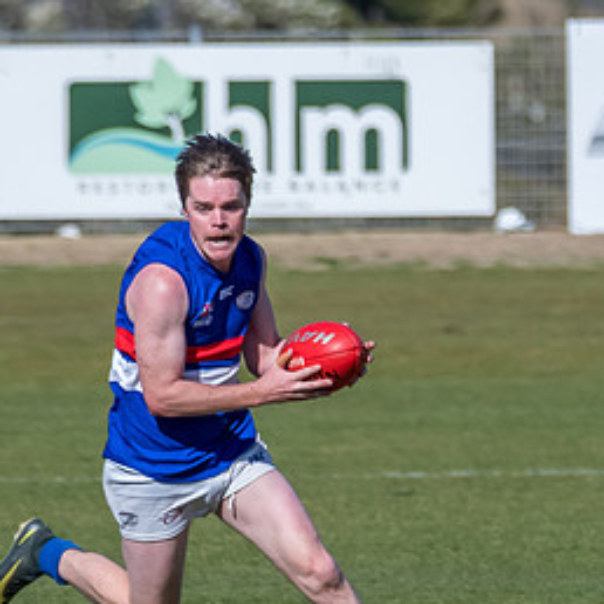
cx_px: 715
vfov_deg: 1.1
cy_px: 517
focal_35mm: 1566
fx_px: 30914
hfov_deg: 1.1
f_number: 8
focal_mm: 380
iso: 800
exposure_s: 1/3200
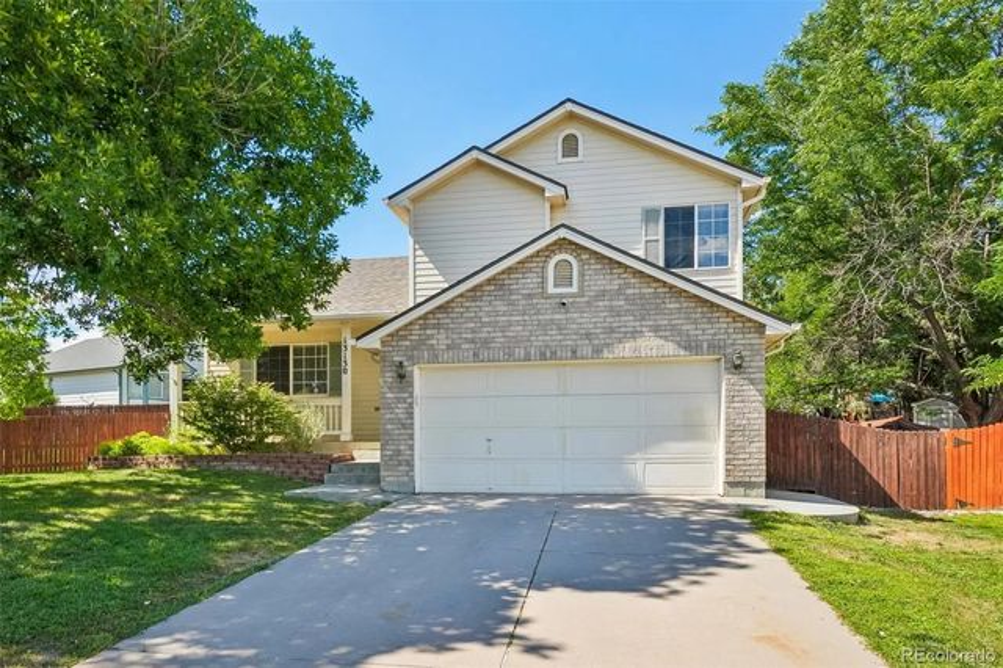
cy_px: 334
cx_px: 502
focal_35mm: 22
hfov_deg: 77.4
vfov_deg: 56.1
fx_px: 627
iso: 400
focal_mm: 15
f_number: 8
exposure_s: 1/800
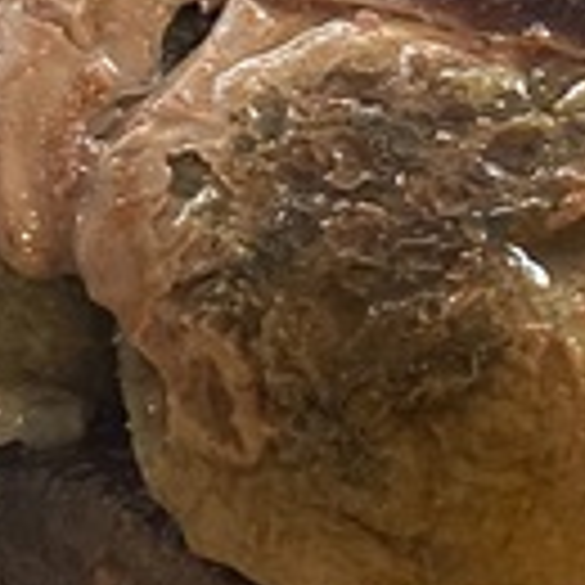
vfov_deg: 10.7
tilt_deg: -53.0
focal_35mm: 163
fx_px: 3117
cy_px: 130
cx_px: 945
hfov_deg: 10.3
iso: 200
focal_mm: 4.25
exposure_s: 1/60
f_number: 1.8
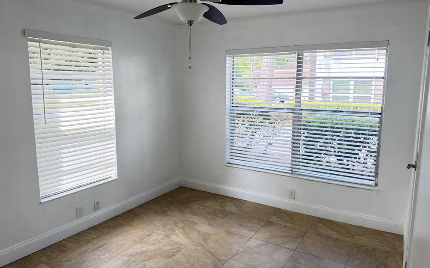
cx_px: 219
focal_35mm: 26
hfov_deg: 70.4
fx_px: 305
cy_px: 132
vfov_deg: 47.6
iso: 80
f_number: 1.78
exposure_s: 1/214
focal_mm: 6.76
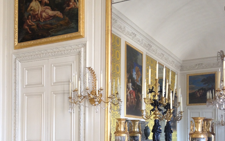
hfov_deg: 38.2
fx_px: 325
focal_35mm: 53
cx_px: 107
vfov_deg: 23.7
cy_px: 130
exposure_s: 1/20
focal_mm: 4.28
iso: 80
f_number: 2.4
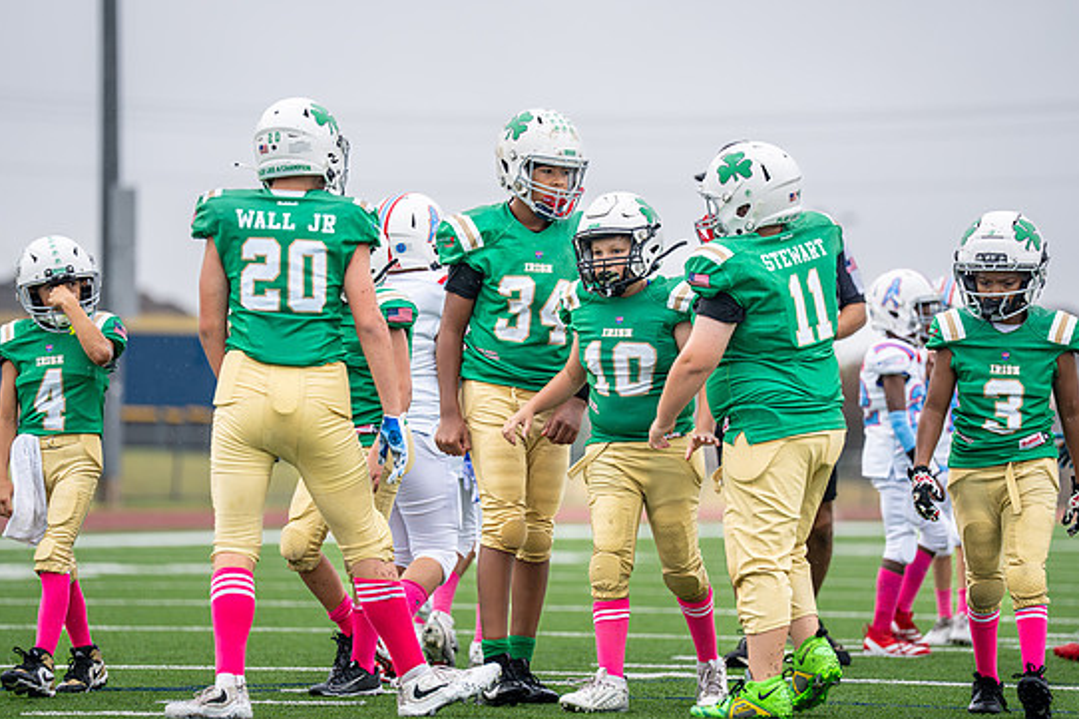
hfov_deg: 9.8
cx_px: 508
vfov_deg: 6.5
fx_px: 6292
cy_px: 352
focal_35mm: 210
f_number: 2.8
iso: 400
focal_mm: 188
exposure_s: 1/1000
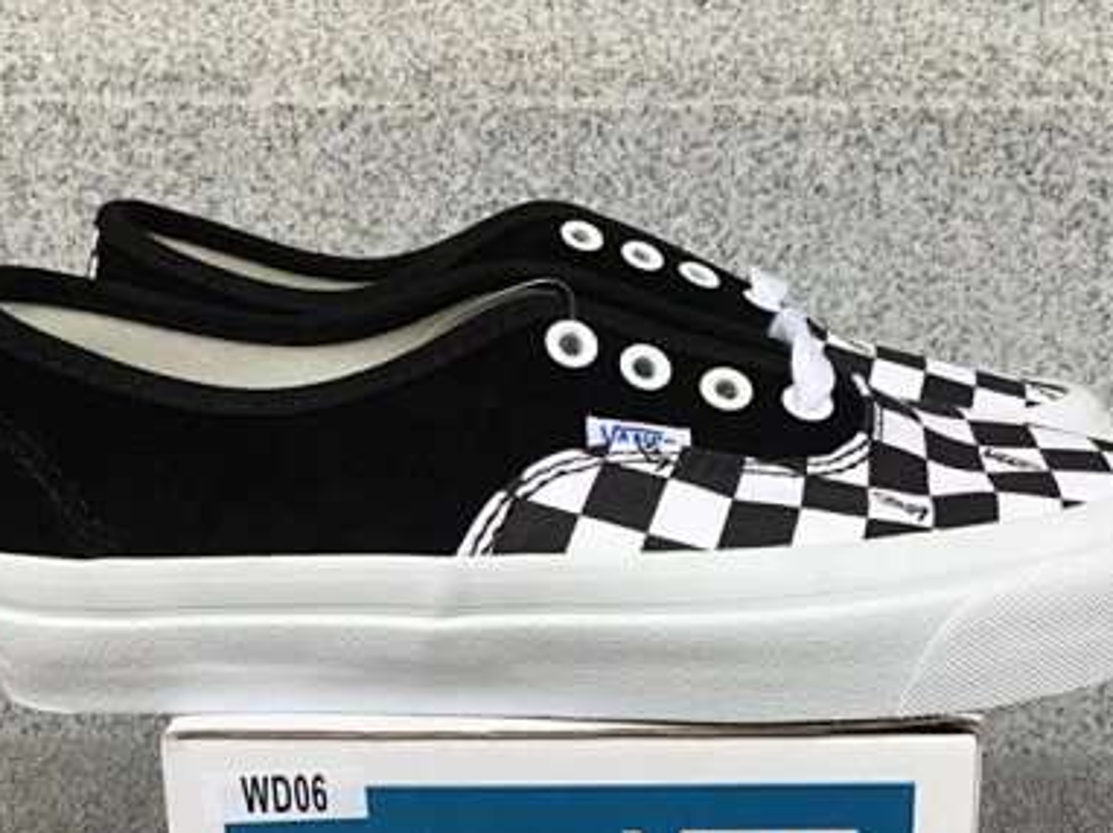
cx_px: 621
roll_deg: +0.2
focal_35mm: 52
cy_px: 687
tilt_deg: -18.4
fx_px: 1671
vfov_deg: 27.4
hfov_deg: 36.8
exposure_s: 1/100
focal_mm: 3.3
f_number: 2.4
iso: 25
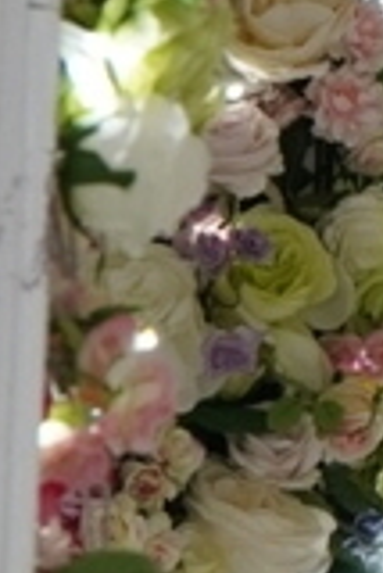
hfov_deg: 4.6
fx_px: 4486
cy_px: 57
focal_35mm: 282
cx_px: 1339
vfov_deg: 7.3
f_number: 4
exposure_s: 1/60
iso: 640
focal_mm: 25
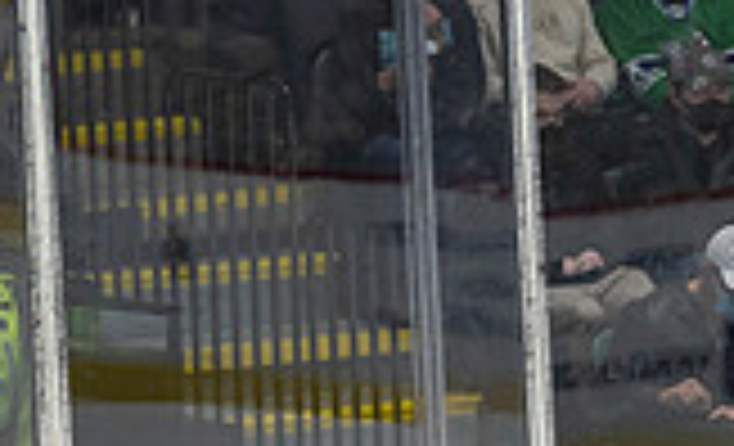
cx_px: 1071
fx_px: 15580
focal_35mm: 785
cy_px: 821
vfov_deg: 1.6
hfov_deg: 2.7
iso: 1600
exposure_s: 1/640
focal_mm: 200
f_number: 4
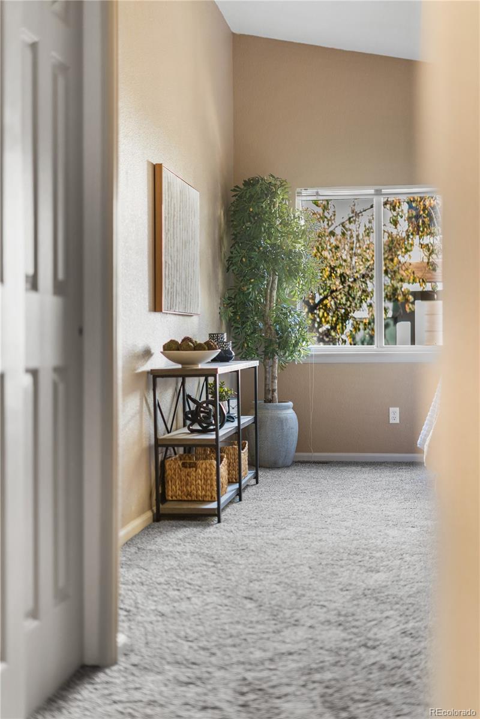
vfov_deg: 39.6
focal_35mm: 50
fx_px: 1000
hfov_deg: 27.0
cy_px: 360
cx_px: 240
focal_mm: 50
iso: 400
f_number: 1.8
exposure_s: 1/20
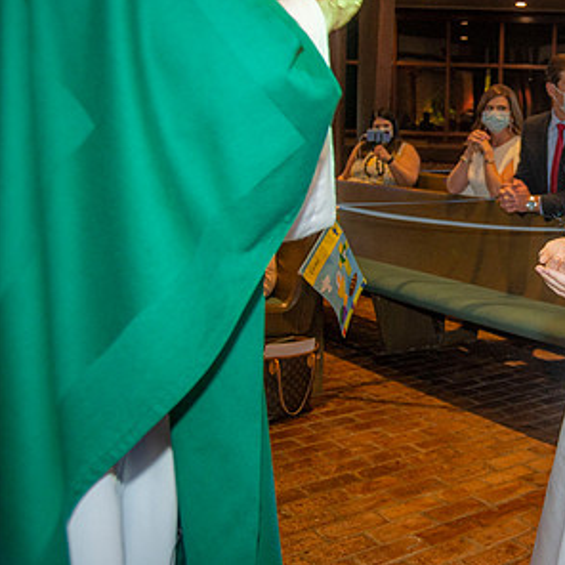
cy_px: 208
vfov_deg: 33.8
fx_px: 923
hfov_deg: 31.7
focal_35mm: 50
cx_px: 548
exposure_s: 1/200
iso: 1600
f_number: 5
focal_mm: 30
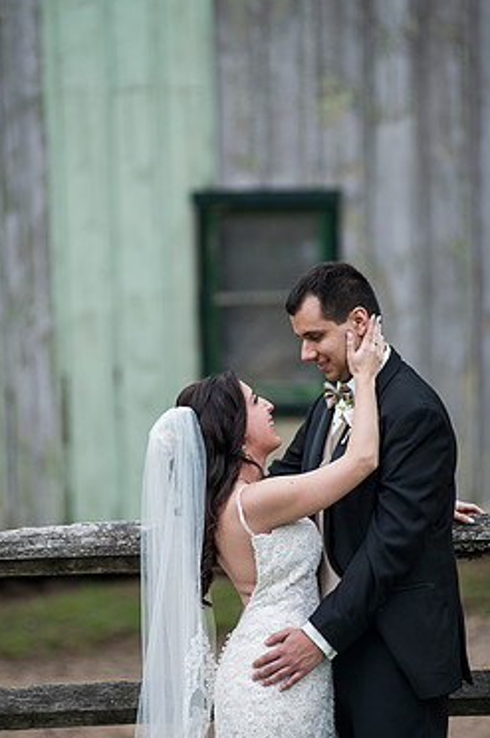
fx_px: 4586
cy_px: 375
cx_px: 239
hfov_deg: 6.1
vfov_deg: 9.2
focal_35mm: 224
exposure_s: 1/1250
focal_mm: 185
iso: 200
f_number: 3.2
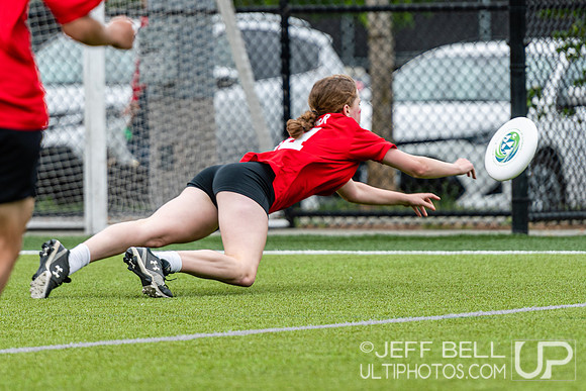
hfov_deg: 4.8
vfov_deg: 3.2
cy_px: 138
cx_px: 270
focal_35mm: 431
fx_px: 7023
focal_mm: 200
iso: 140
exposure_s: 1/1000
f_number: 3.2
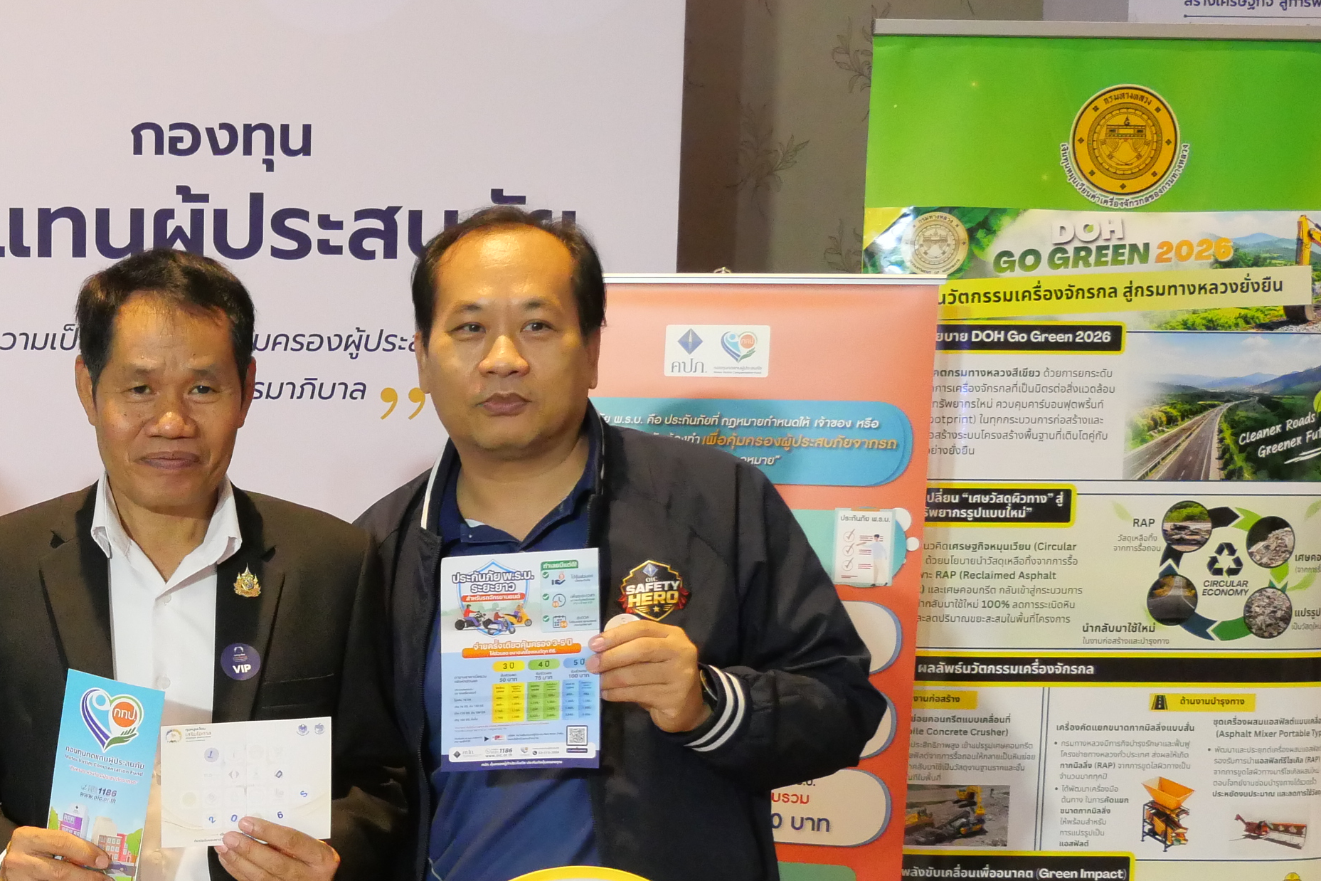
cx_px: 9
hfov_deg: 30.2
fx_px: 2275
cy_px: 674
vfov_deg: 21.7
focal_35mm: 62
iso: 3200
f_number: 4.5
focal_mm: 15
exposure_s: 1/160
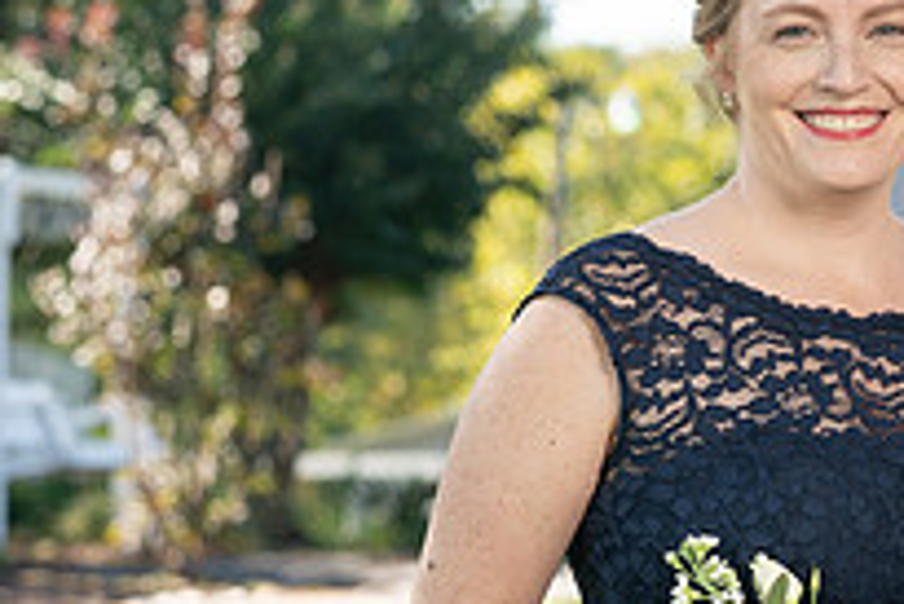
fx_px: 6986
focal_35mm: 278
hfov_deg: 7.3
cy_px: 381
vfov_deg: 5.0
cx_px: 1144
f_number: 5.6
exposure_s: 1/200
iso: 200
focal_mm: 89
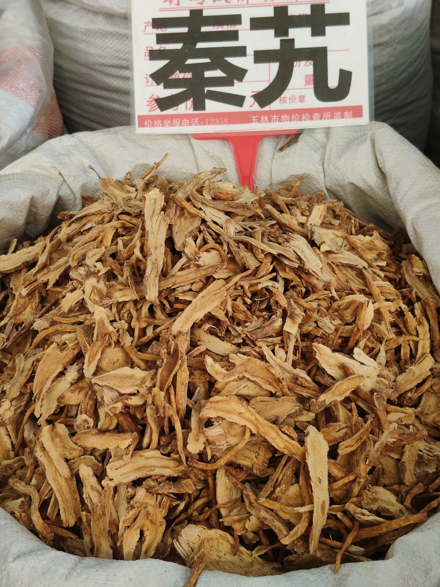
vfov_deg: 37.5
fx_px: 865
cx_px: 220
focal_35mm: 51
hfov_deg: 28.6
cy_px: 294
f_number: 1.88
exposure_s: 1/50
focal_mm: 4.84
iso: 235
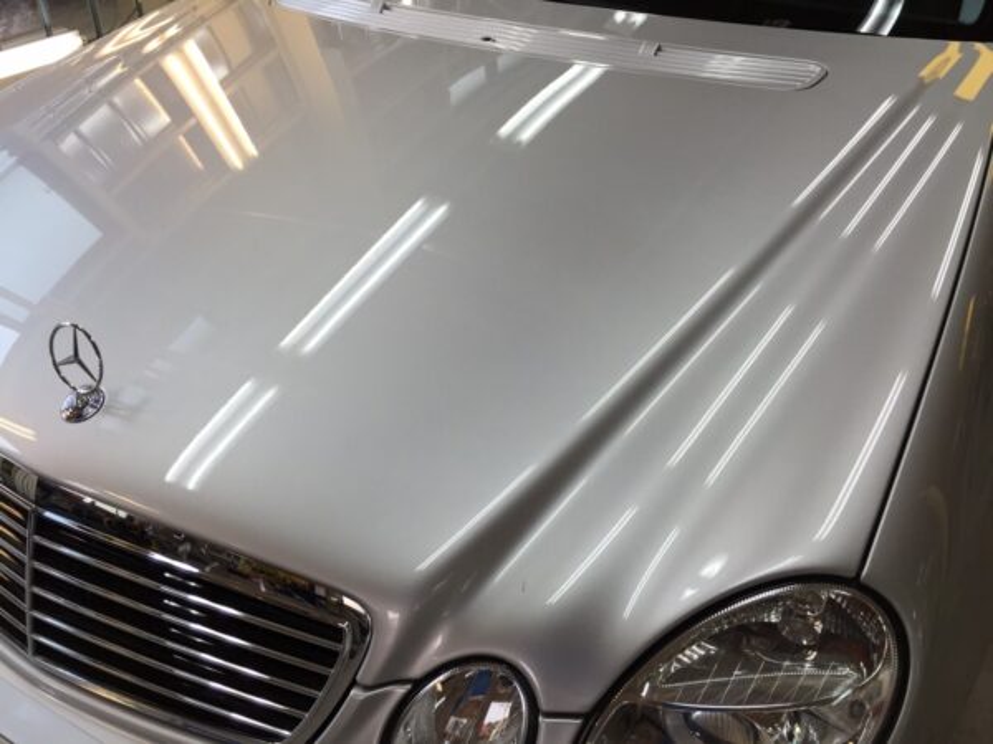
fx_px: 832
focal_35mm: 29
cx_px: 496
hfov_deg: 61.7
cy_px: 372
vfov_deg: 48.2
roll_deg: -1.5
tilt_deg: -35.6
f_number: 2.2
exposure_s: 1/120
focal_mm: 4.15
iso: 50
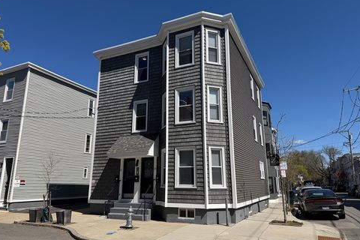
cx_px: 178
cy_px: 117
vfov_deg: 49.6
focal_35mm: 26
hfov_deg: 69.4
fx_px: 260
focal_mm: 6.76
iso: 80
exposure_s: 1/6711
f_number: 1.78
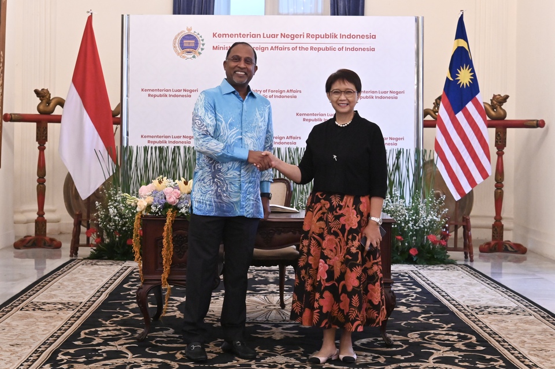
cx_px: 278
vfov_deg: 27.0
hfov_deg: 39.6
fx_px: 770
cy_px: 184
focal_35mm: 50
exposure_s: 1/100
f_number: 5
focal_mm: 50
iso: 4000
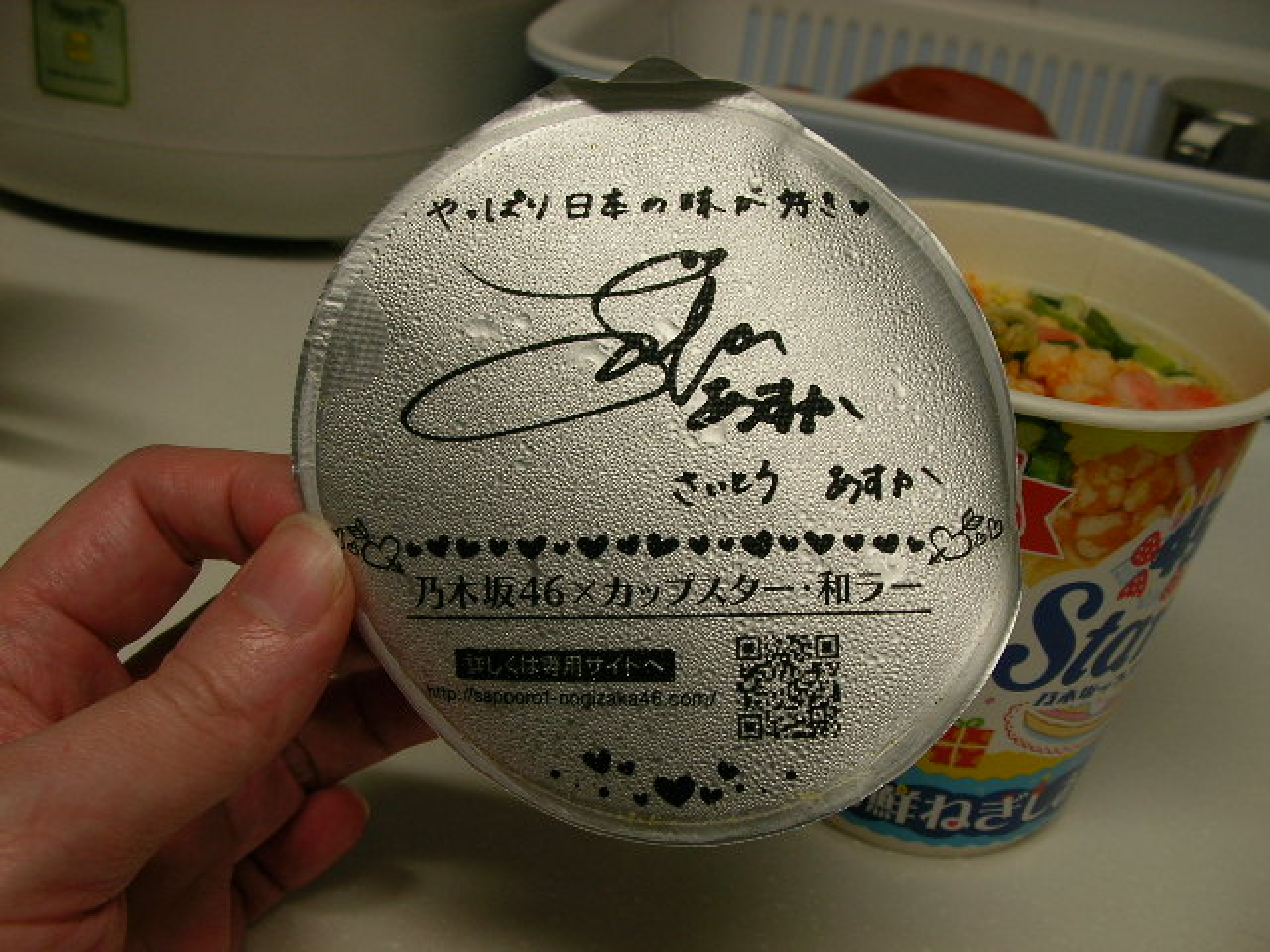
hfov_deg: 49.0
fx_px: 1394
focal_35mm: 38
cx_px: 635
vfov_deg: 37.7
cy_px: 476
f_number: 3.5
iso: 50
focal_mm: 5.8
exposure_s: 1/34.6
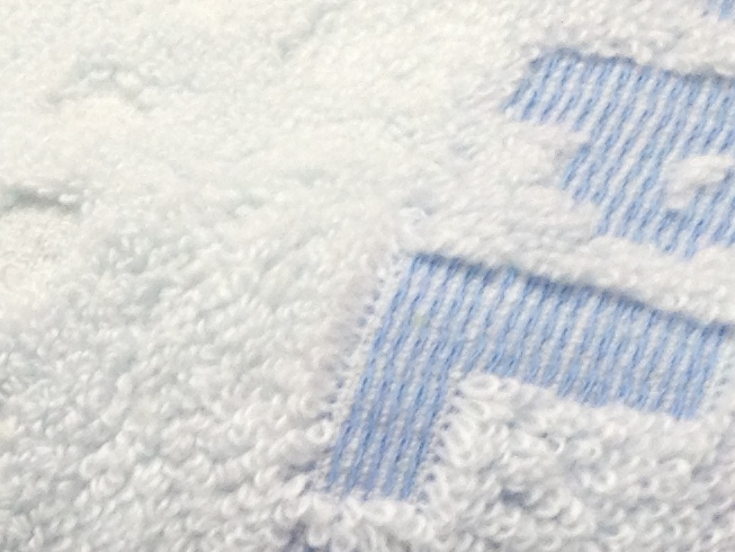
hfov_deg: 11.3
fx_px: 3716
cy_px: 1007
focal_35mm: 175
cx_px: 180
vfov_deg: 8.2
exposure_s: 1/20
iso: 64
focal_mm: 4.28
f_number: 2.4
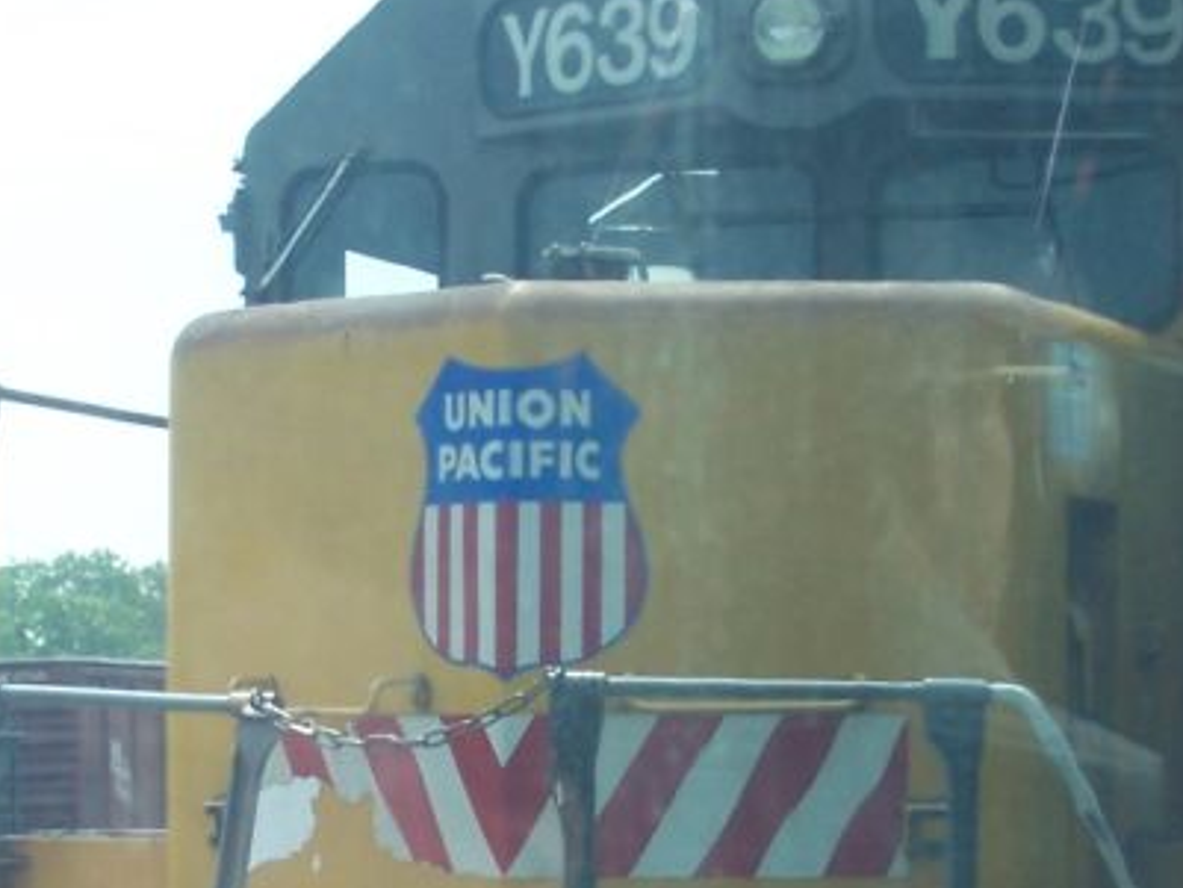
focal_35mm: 143
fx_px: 4888
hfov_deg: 13.8
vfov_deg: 10.3
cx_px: 581
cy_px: 861
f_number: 3.2
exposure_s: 1/350
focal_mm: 9.3
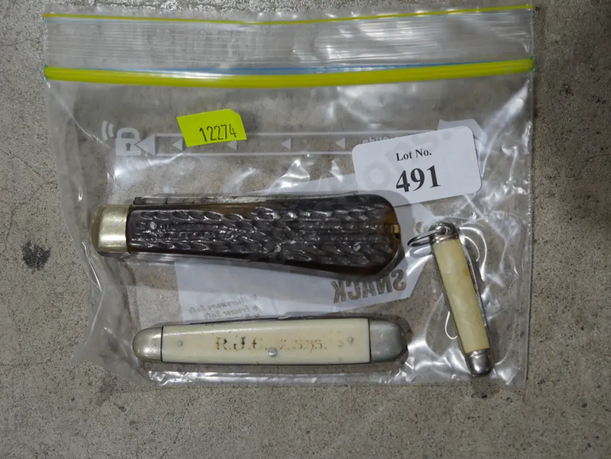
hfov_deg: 36.8
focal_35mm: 52
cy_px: 230
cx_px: 306
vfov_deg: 28.1
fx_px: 918
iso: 200
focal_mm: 26
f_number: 5.3
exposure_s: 1/60
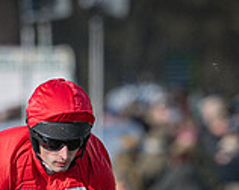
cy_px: 333
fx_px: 17005
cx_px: -26
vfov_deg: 0.6
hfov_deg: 0.8
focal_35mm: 2407
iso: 400
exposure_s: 1/3200
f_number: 5
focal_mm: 400
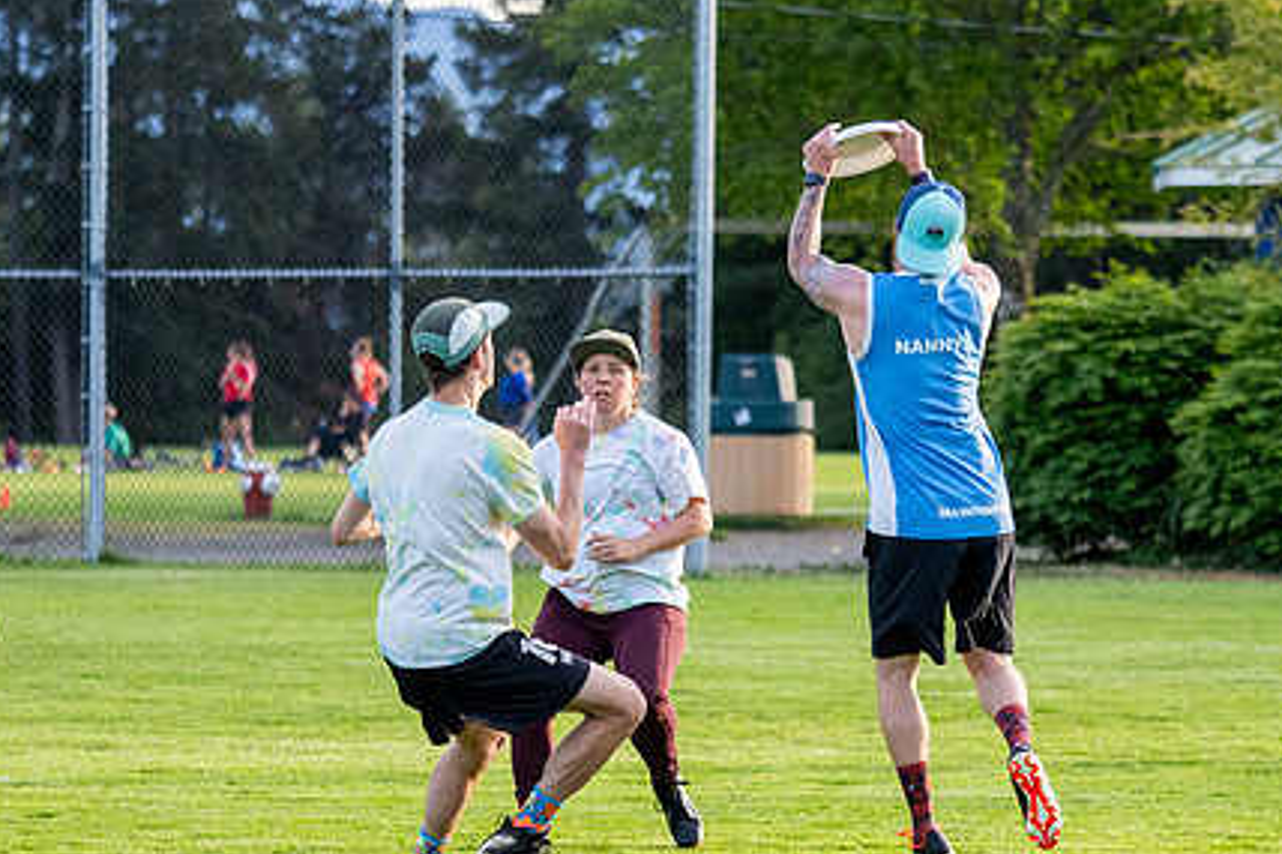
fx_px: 10643
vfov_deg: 4.6
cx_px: 646
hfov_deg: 6.9
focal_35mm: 299
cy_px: 430
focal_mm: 97
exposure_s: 1/1000
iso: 640
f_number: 2.8
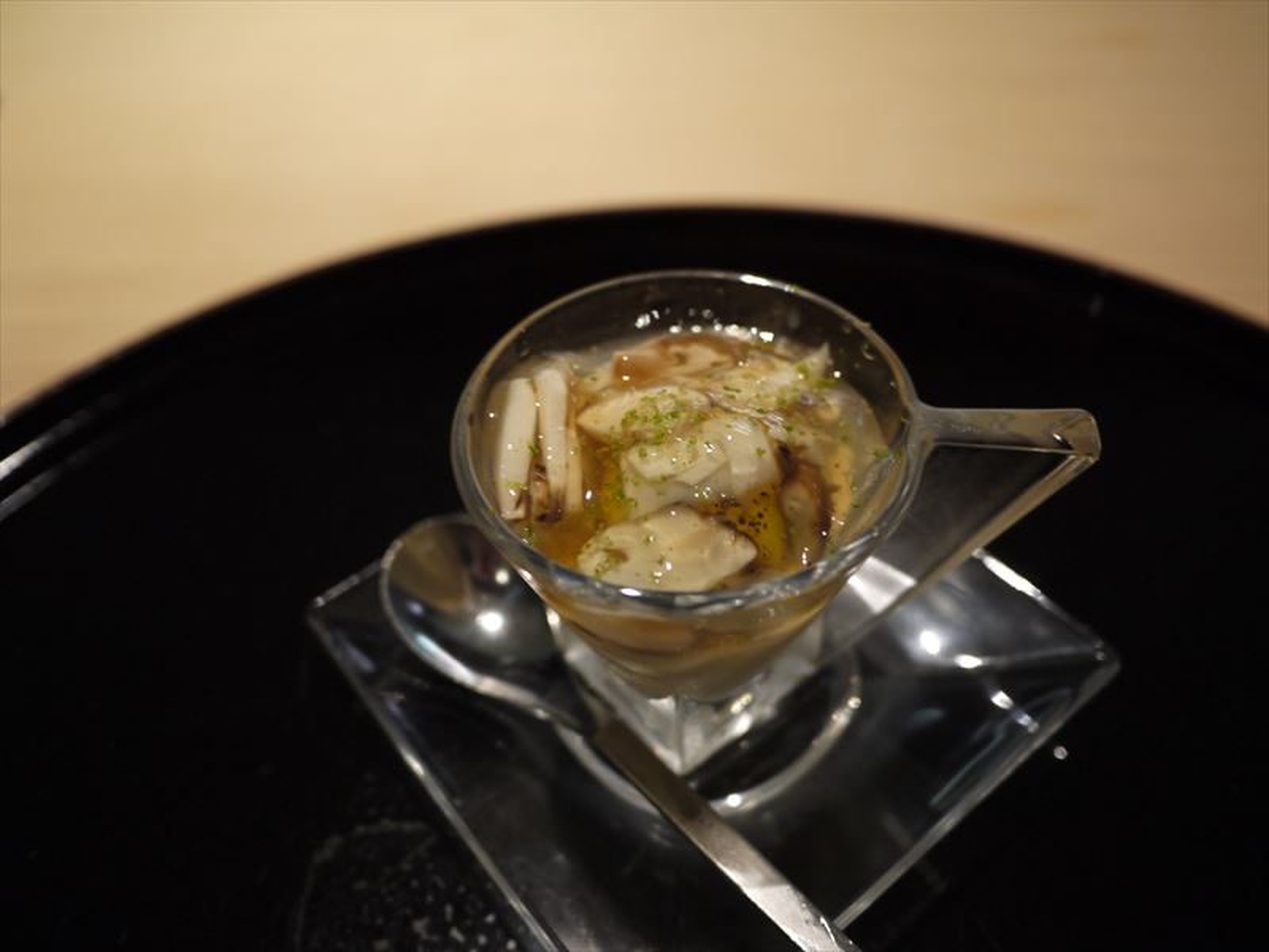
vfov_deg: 49.7
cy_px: 476
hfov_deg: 63.4
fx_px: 1026
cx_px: 634
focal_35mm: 28
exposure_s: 1/25
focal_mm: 14
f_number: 2.5
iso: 400
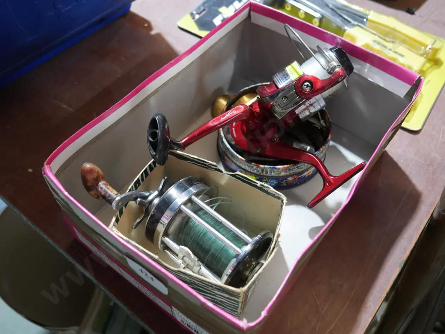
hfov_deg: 56.8
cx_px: 222
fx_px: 412
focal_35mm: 32
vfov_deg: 44.2
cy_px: 167
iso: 1000
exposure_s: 1/60
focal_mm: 16
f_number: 3.6
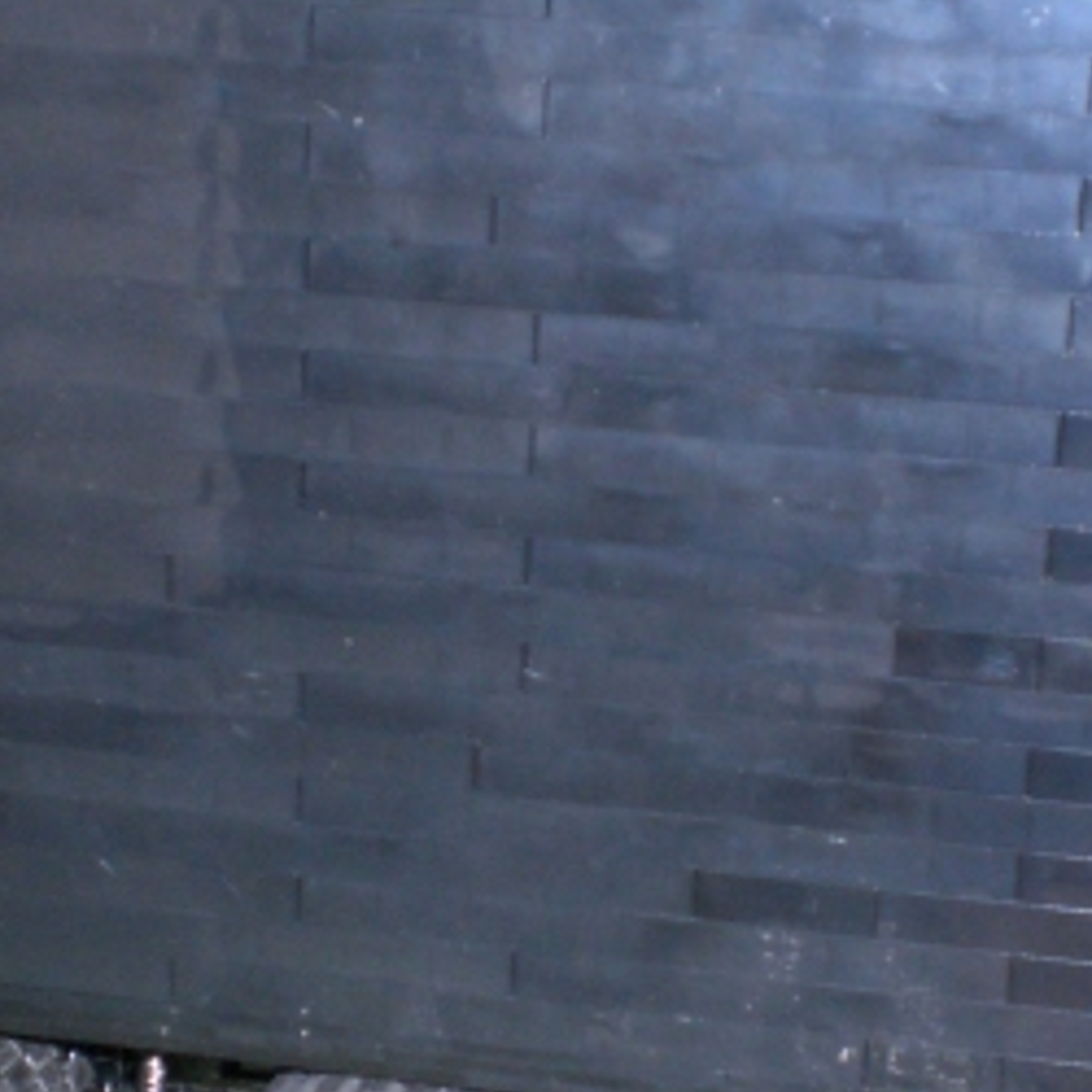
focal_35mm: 86
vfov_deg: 20.1
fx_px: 3069
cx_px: 638
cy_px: 695
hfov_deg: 20.2
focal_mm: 6.3
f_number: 3.1
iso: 200
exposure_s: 1/60
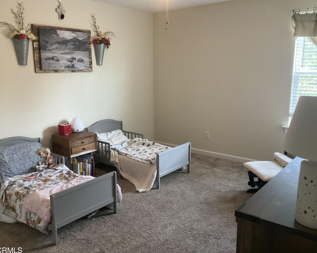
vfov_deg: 45.8
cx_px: 145
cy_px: 129
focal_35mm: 32
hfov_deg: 55.6
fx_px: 300
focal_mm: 3
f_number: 1.8
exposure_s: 1/60
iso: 200
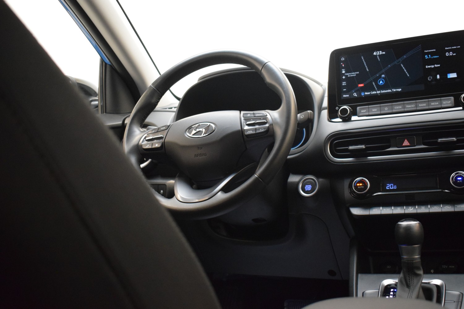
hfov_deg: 47.9
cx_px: 232
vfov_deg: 33.0
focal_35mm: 40
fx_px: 522
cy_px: 154
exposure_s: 1/60
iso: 3600
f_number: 4
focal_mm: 27
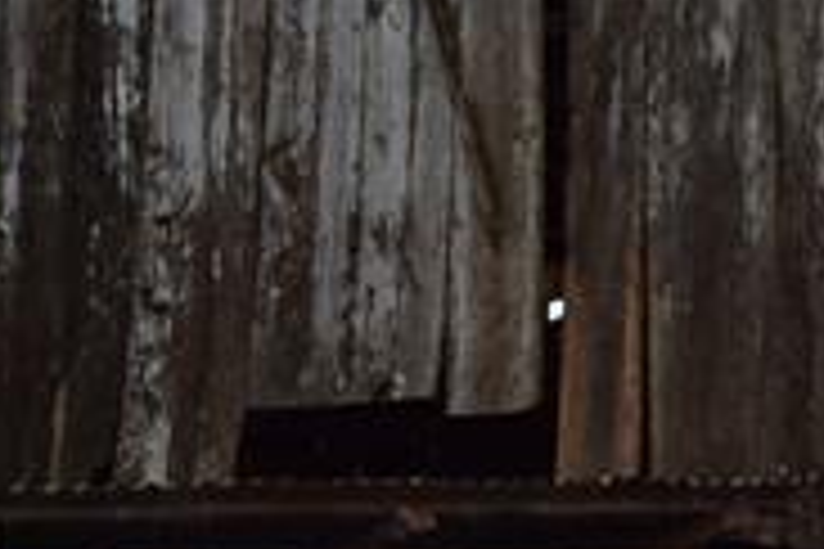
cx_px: 2062
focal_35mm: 168
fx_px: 3845
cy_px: 200
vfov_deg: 8.2
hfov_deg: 10.4
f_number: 6.3
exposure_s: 1/160
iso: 100
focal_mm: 20
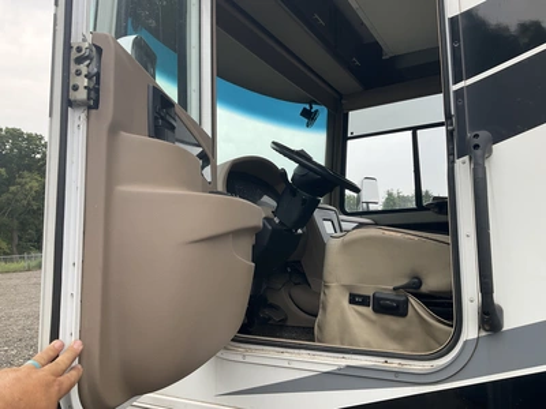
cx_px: 273
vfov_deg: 48.2
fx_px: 457
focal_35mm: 29
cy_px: 204
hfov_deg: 61.7
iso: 20
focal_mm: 3
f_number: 1.8
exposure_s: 1/168
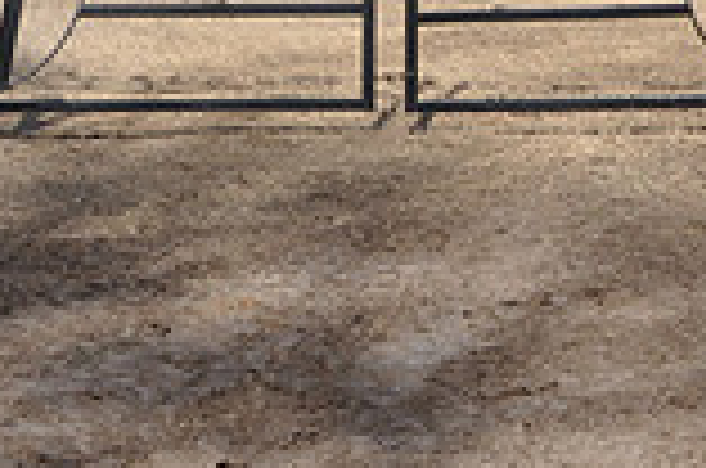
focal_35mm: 188
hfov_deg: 11.0
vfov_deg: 7.2
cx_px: 432
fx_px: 3679
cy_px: -115
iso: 200
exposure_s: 1/125
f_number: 11
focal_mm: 34
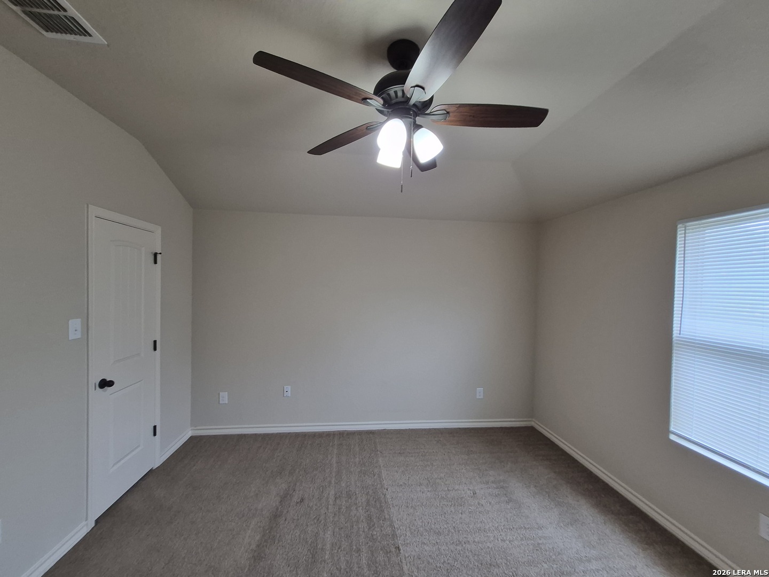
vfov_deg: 89.9
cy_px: 288
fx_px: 289
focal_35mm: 13
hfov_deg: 106.2
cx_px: 384
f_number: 2.2
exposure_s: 1/60
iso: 125
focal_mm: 1.74
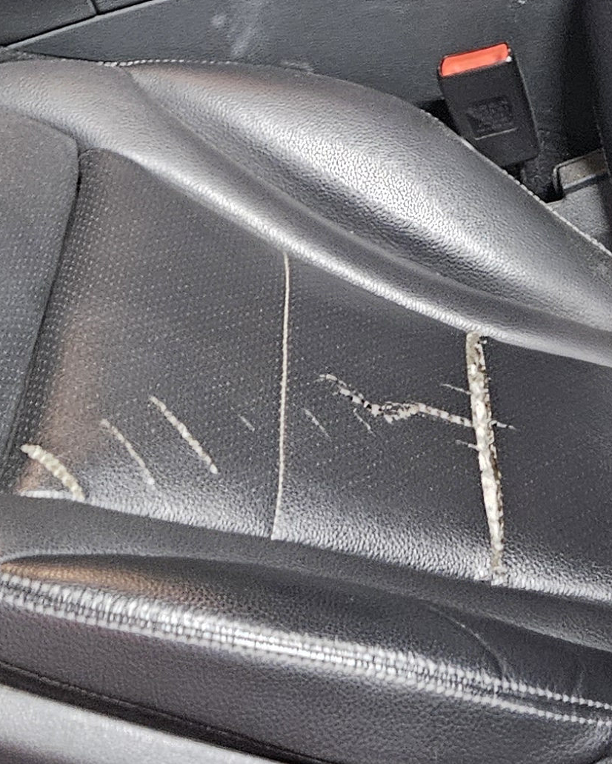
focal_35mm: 87
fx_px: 1969
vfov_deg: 20.1
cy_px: -233
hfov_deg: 17.7
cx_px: 253
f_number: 1.8
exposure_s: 1/24
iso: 1000
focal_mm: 5.4
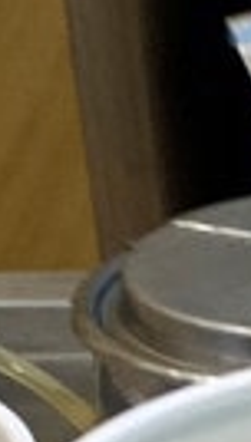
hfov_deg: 4.4
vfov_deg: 8.0
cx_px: 1063
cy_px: 947
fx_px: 2975
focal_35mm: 253
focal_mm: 4.25
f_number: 1.8
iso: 64
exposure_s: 1/60
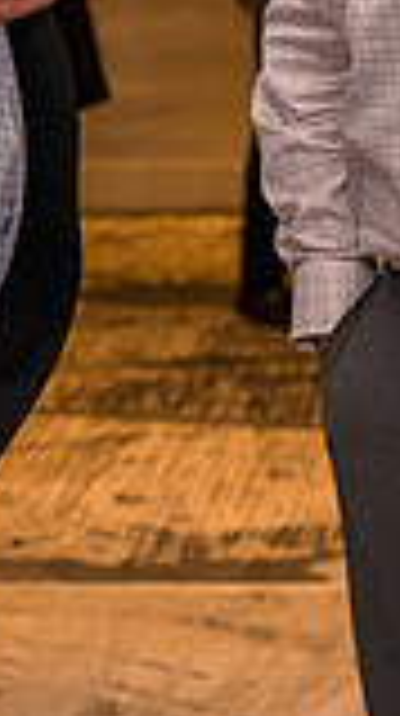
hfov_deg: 6.1
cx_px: 454
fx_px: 3766
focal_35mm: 199
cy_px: -146
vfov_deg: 10.7
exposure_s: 1/200
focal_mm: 52
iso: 1600
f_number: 3.5
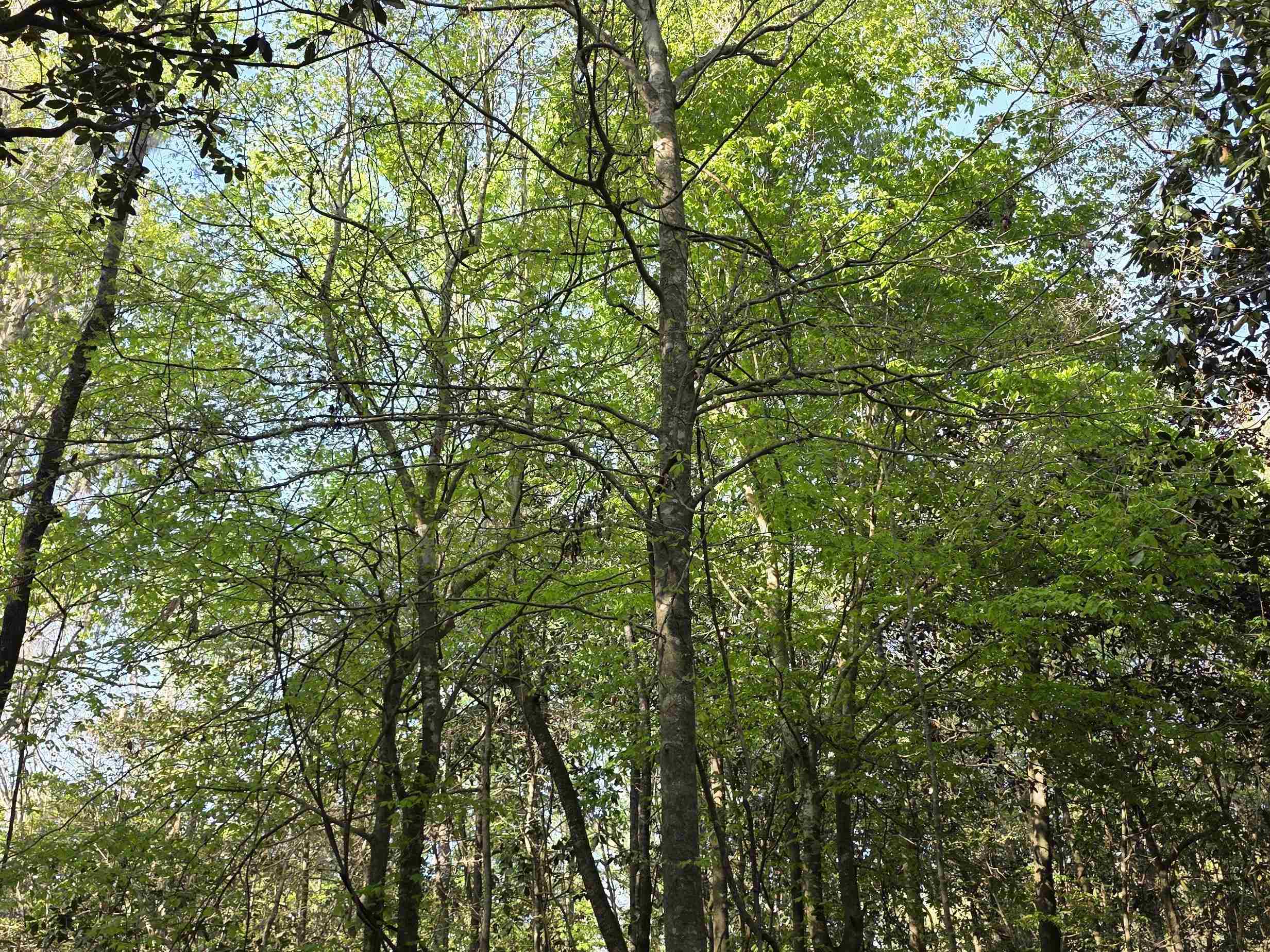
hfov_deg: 73.9
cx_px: 635
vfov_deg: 58.9
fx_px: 844
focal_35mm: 23
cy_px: 476
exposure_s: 1/180
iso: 32
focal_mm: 6.3
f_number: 1.7
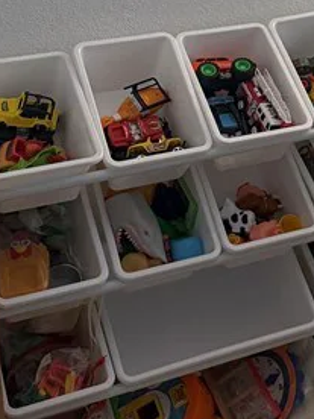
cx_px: 356
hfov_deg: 16.1
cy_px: -55
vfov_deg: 20.8
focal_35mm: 89
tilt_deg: -11.2
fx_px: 1076
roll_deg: +2.3
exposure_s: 1/120
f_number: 1.78
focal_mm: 6.76
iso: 320
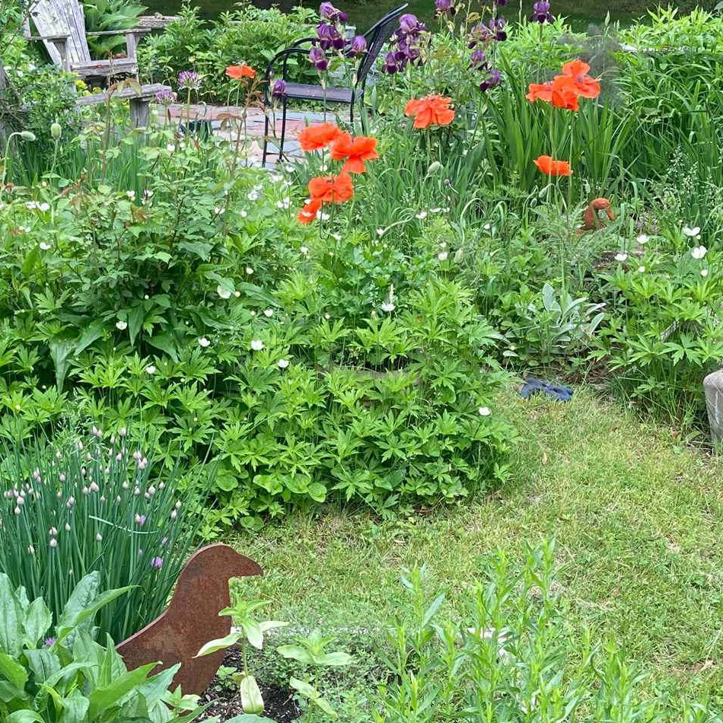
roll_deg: +2.0
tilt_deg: -20.8
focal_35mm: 60
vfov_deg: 28.3
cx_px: 187
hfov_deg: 28.2
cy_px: 518
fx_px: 1418
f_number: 1.8
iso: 20
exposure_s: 1/158
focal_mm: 3.99
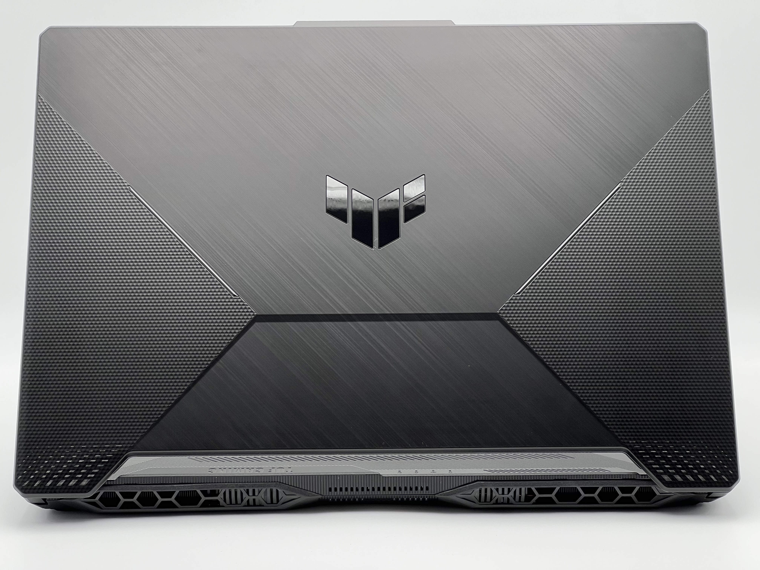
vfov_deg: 19.1
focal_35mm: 77
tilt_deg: -9.4
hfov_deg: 25.3
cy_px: 285
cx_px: 380
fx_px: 1691
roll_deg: +0.4
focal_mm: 9
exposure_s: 1/100
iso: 50
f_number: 2.8
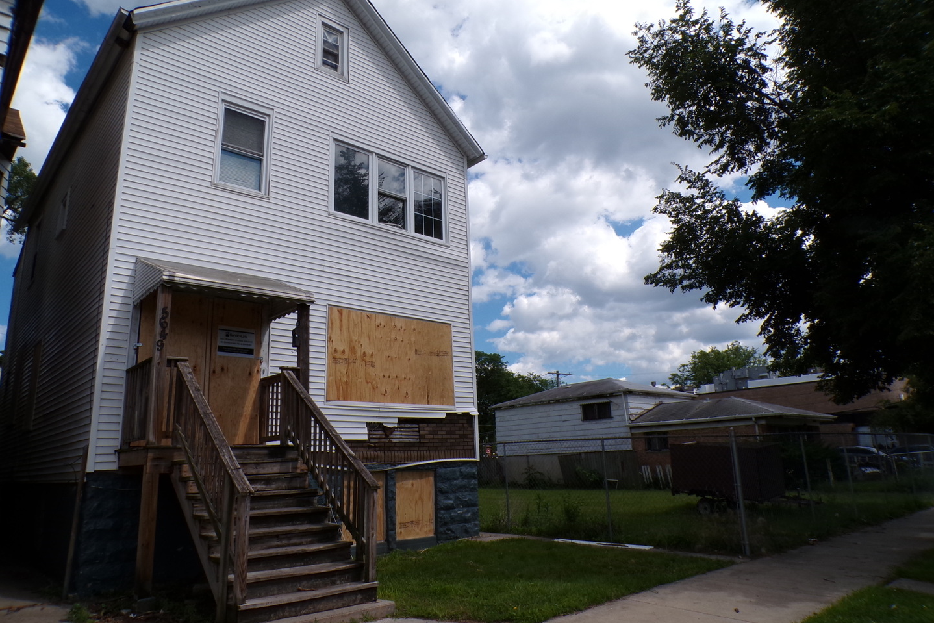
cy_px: 289
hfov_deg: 71.5
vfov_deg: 51.3
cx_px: 467
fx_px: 649
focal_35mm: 25
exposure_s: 1/640
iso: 100
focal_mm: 4.3
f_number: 5.8
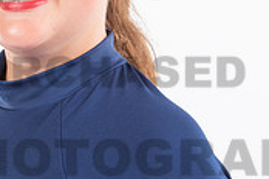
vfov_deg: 4.0
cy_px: -10
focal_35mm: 341
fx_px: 2548
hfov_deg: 6.0
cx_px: 37
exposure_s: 1/200
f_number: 11
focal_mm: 92
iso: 400
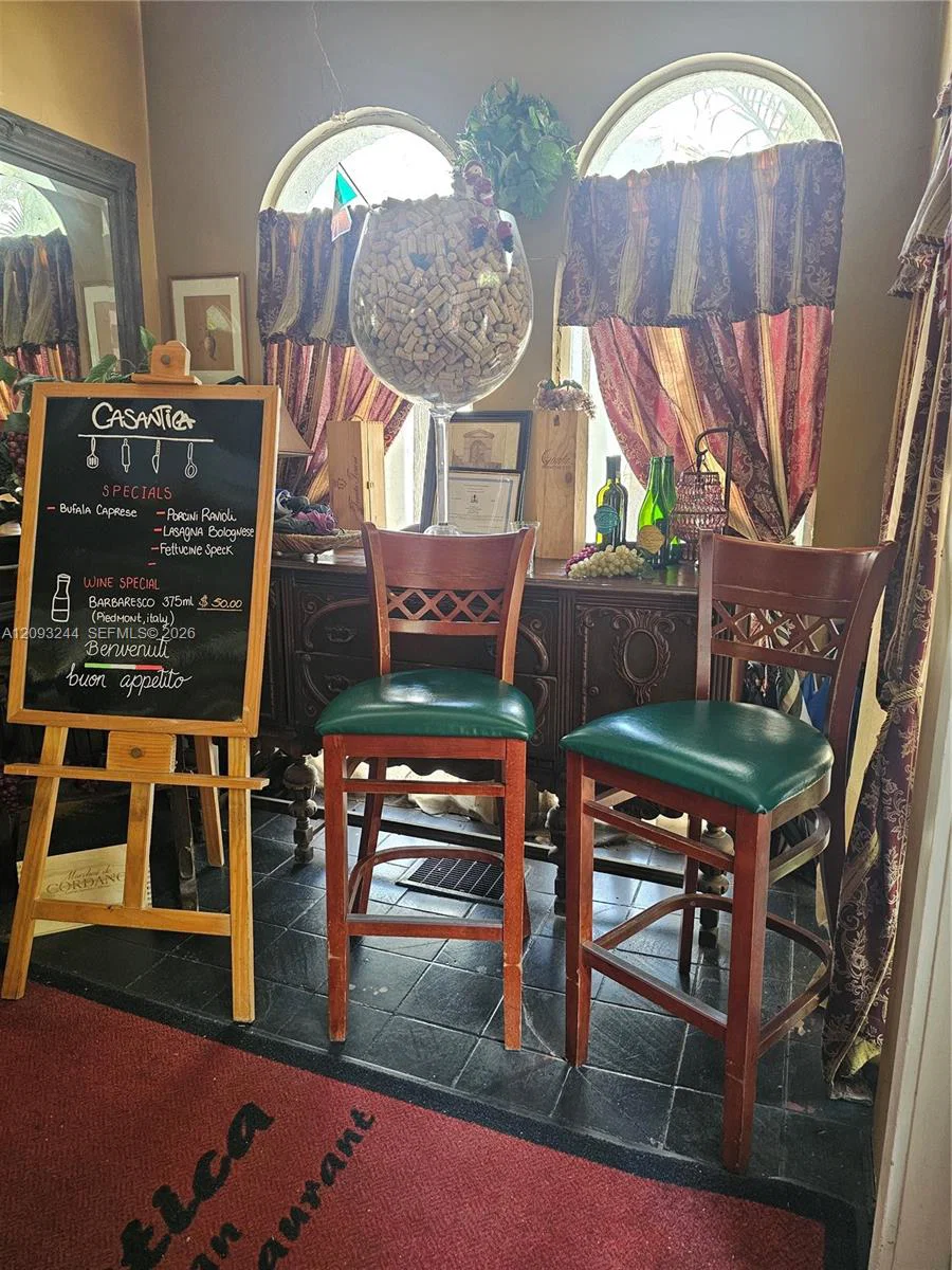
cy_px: 635
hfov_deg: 58.9
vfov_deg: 73.9
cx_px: 476
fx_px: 843
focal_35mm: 23
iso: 800
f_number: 1.7
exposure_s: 1/60
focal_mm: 6.3
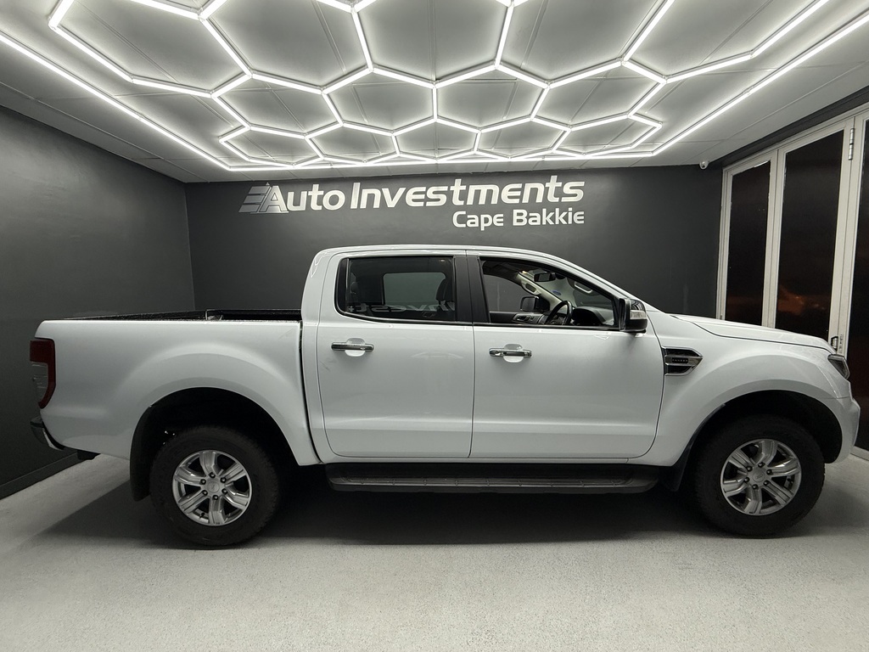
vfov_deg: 85.7
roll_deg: +1.8
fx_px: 351
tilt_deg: -4.7
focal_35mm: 14
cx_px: 434
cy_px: 326
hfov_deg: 102.1
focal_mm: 2.22
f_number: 2.2
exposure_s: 1/100
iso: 160
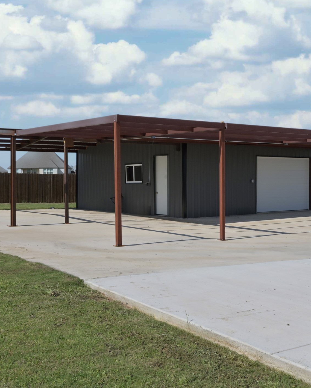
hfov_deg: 34.9
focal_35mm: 43
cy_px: 191
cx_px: 158
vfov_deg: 42.9
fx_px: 495
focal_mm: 30
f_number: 14
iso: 200
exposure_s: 1/800
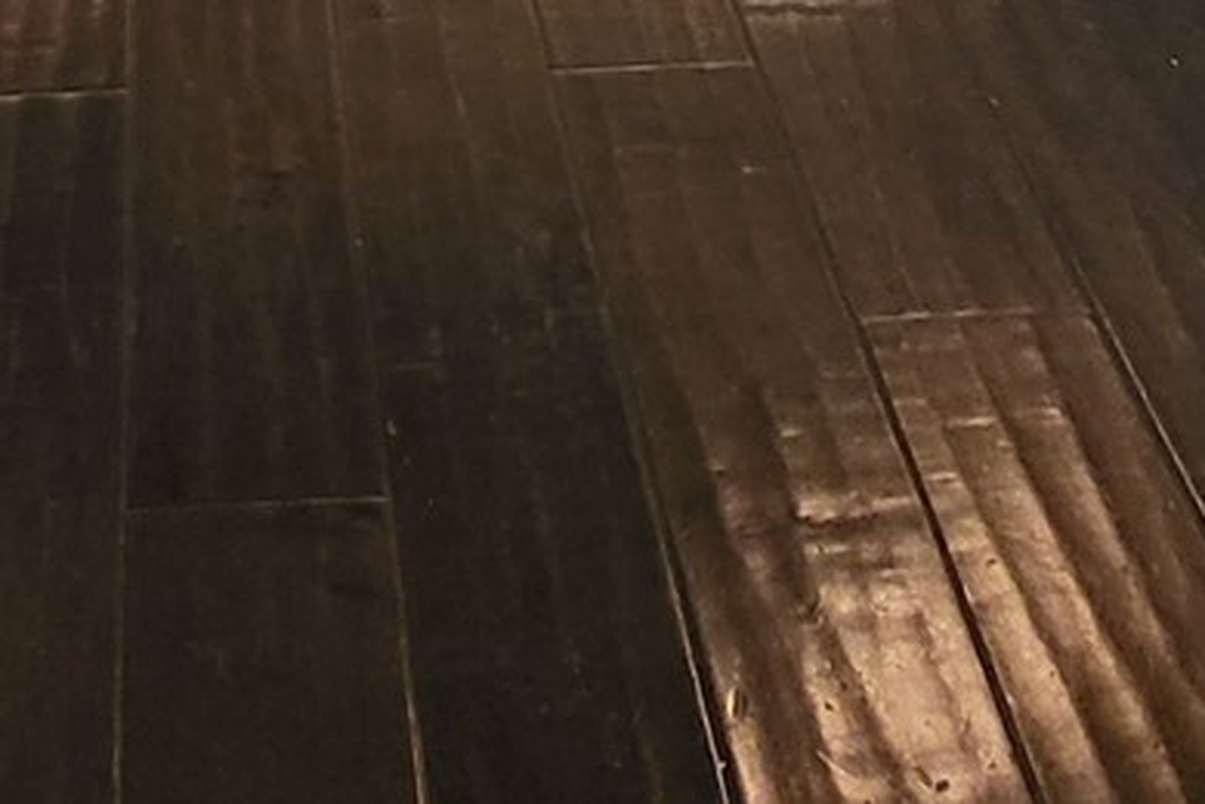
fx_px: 2376
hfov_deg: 28.2
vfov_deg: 12.9
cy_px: -1286
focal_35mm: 71
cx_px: 371
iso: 320
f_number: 2.2
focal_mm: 1.74
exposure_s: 1/40
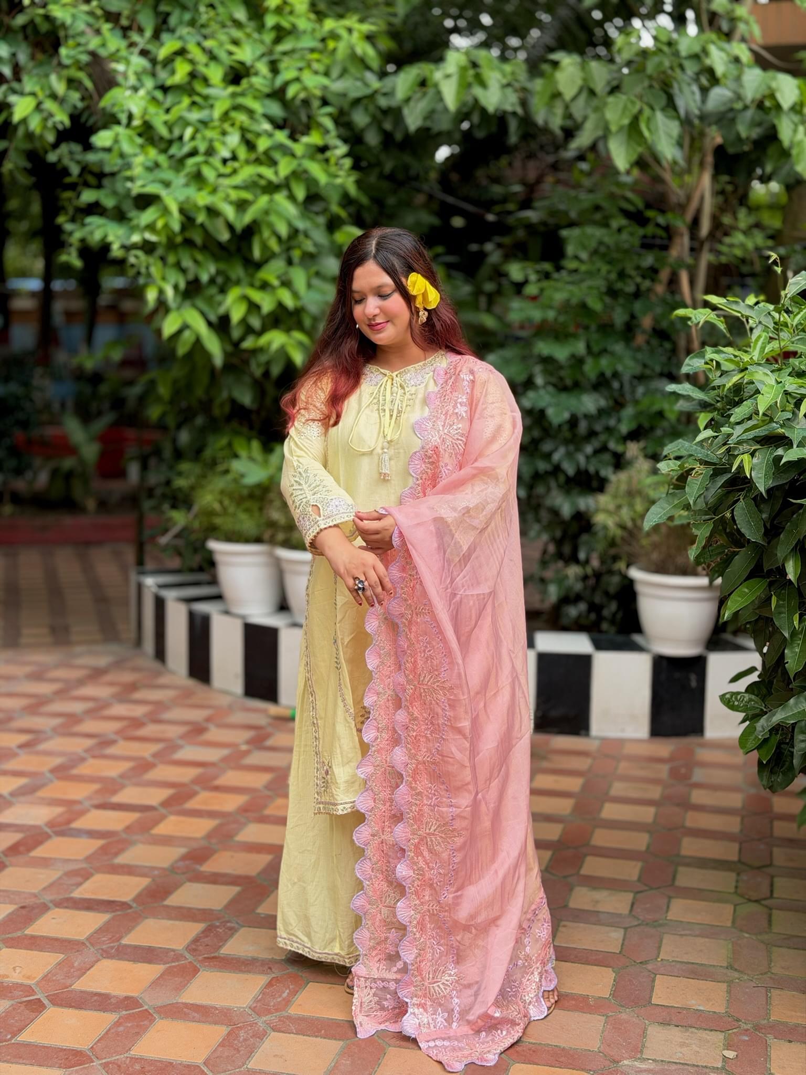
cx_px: 403
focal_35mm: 48
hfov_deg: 30.3
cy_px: 538
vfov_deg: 39.7
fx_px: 1490
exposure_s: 1/190
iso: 50
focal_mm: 6.76
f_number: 1.78
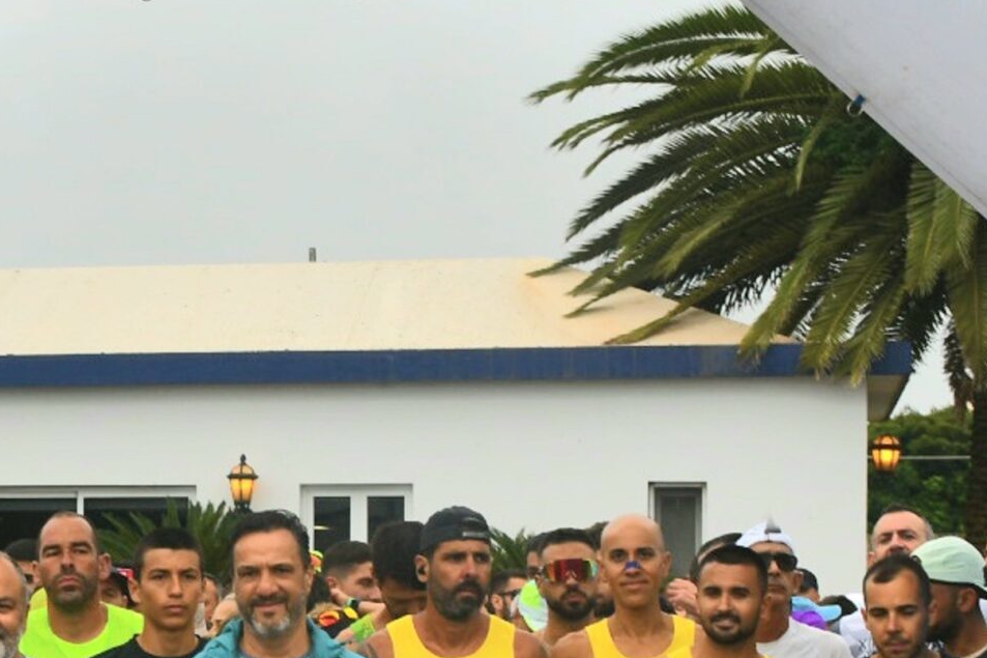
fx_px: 3536
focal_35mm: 129
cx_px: -11
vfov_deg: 10.5
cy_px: 633
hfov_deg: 15.6
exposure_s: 1/250
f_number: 8
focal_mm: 32
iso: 200
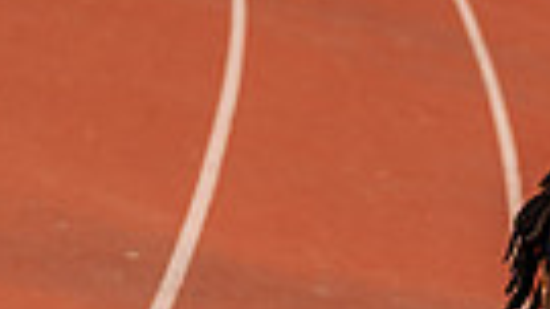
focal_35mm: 147
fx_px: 2144
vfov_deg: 7.4
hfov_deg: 14.5
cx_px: 456
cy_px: 886
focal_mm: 42
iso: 100
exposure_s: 1/250
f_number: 5
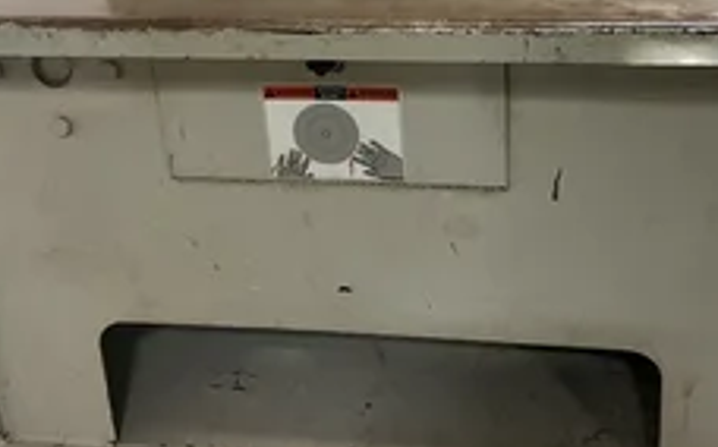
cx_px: 397
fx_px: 1056
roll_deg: +4.3
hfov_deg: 37.5
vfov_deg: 23.2
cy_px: 35
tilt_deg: -22.1
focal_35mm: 54
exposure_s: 1/60
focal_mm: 3
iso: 250
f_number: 1.8
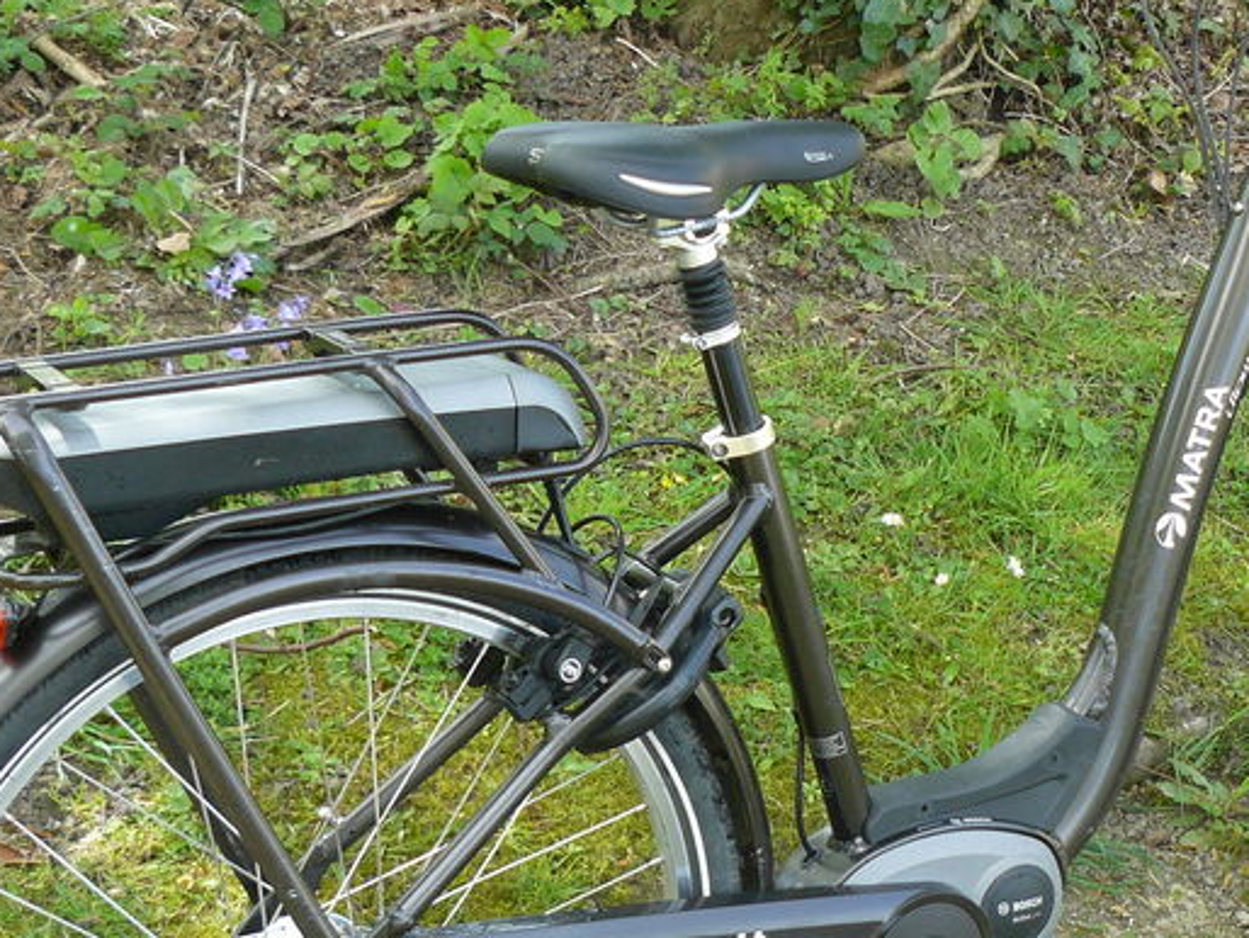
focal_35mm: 70
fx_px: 2527
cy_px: 469
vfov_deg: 21.0
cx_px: 853
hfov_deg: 27.6
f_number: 3.2
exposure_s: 1/100
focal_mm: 6
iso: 100
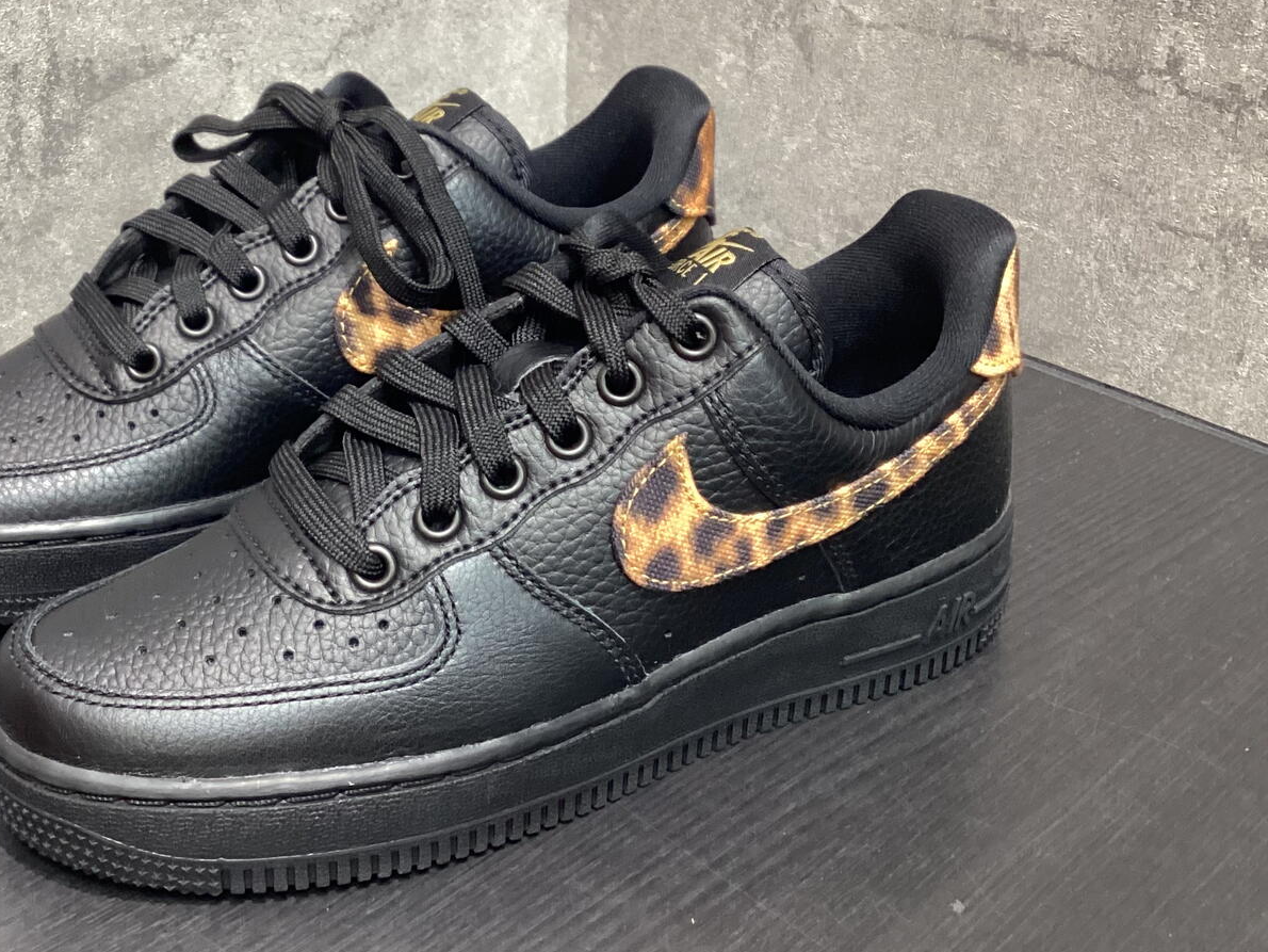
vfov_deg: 28.9
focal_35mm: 50
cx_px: 467
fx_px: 1832
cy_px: 328
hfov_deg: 37.9
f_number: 2.4
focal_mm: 3.3
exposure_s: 1/50
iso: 320
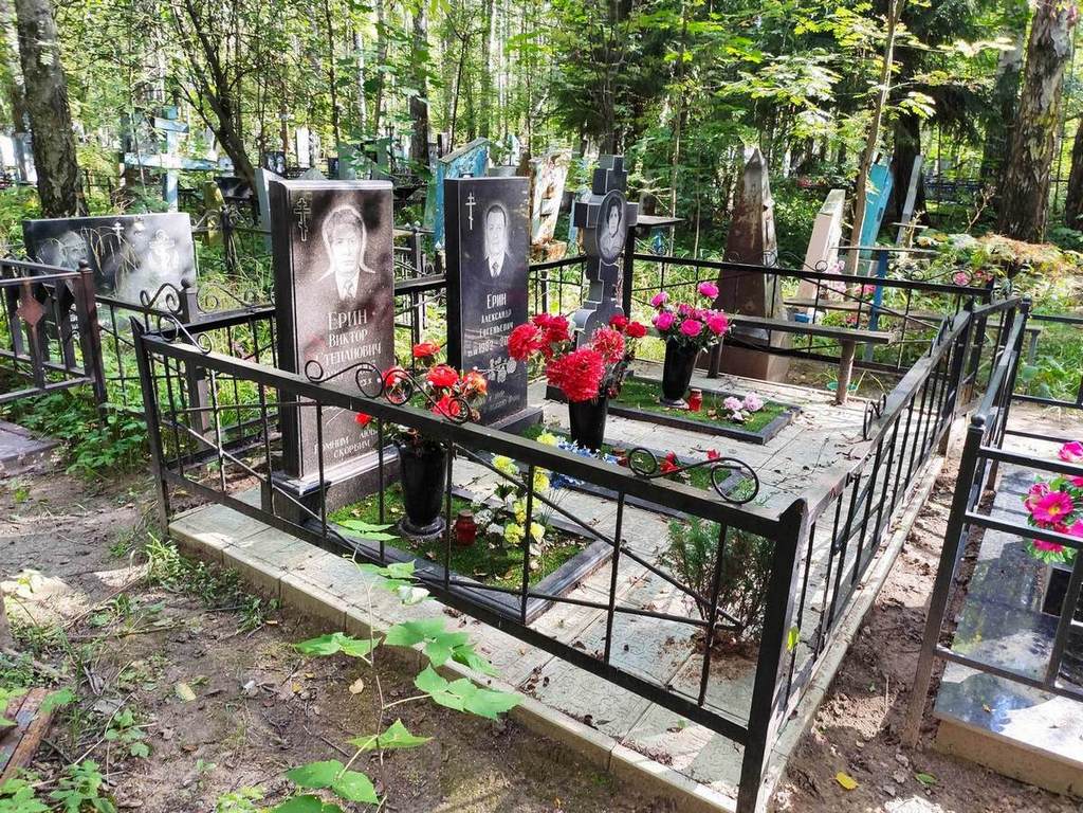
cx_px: 542
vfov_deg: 53.1
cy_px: 406
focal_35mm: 26
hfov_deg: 67.3
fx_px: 813
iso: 178
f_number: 1.75
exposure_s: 1/120
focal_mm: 4.77
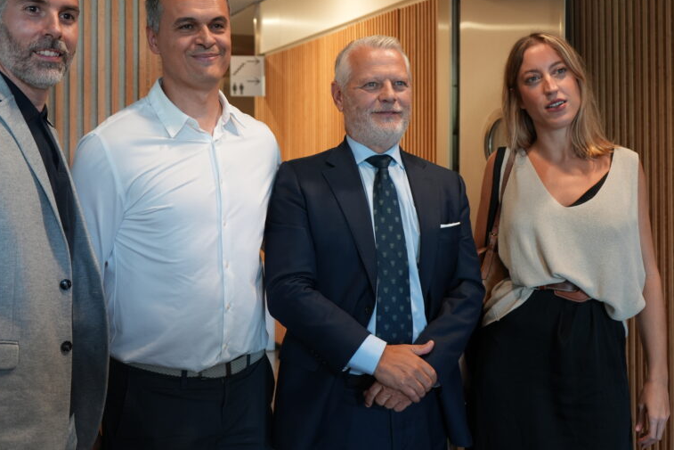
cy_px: 163
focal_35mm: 46
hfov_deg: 42.7
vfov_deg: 29.1
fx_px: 861
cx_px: 315
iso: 640
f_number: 4
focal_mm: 34
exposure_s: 1/40
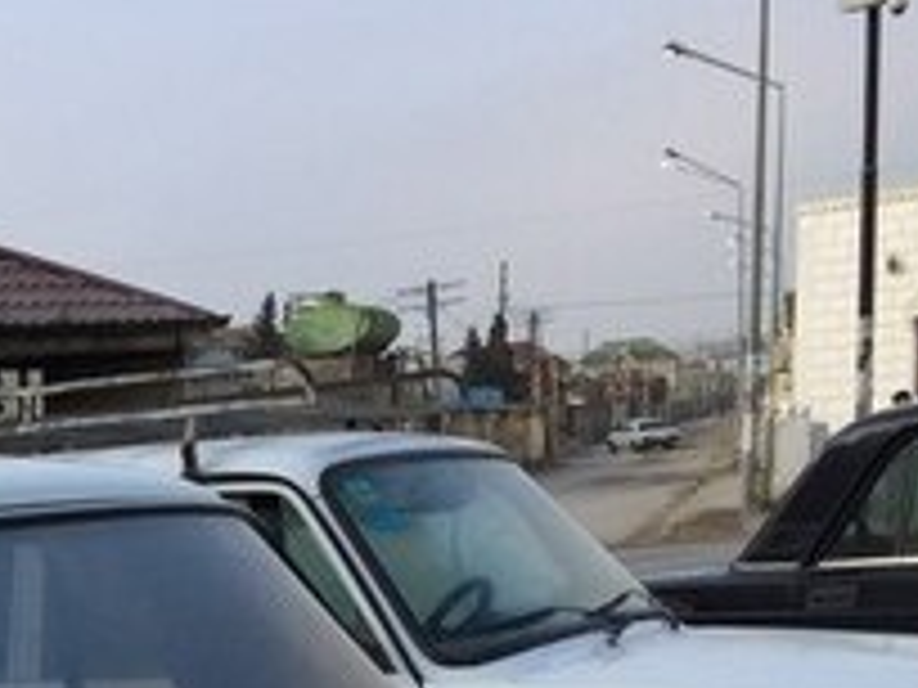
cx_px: -410
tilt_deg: -11.9
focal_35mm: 94
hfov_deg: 18.7
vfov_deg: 14.6
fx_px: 2493
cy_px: 1036
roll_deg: +6.0
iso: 32
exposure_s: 1/1709
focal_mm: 4.15
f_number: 2.2
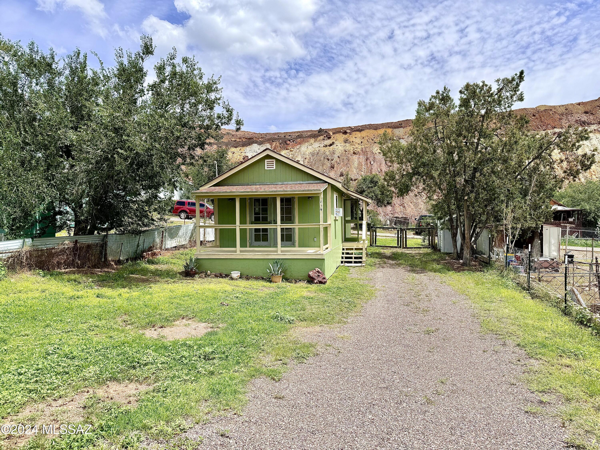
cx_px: 300
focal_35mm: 24
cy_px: 225
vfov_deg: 56.8
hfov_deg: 71.6
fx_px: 416
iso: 80
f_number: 1.78
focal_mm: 6.76
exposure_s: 1/4950
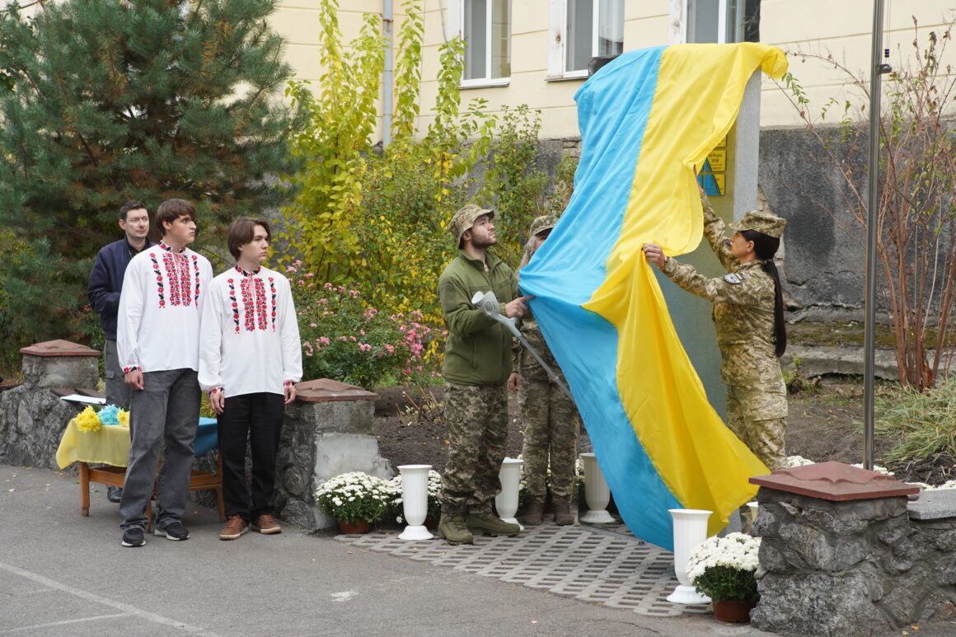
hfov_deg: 28.8
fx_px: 1858
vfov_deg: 19.5
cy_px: 318
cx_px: 478
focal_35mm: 70
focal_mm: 70
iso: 1250
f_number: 6.3
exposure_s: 1/400
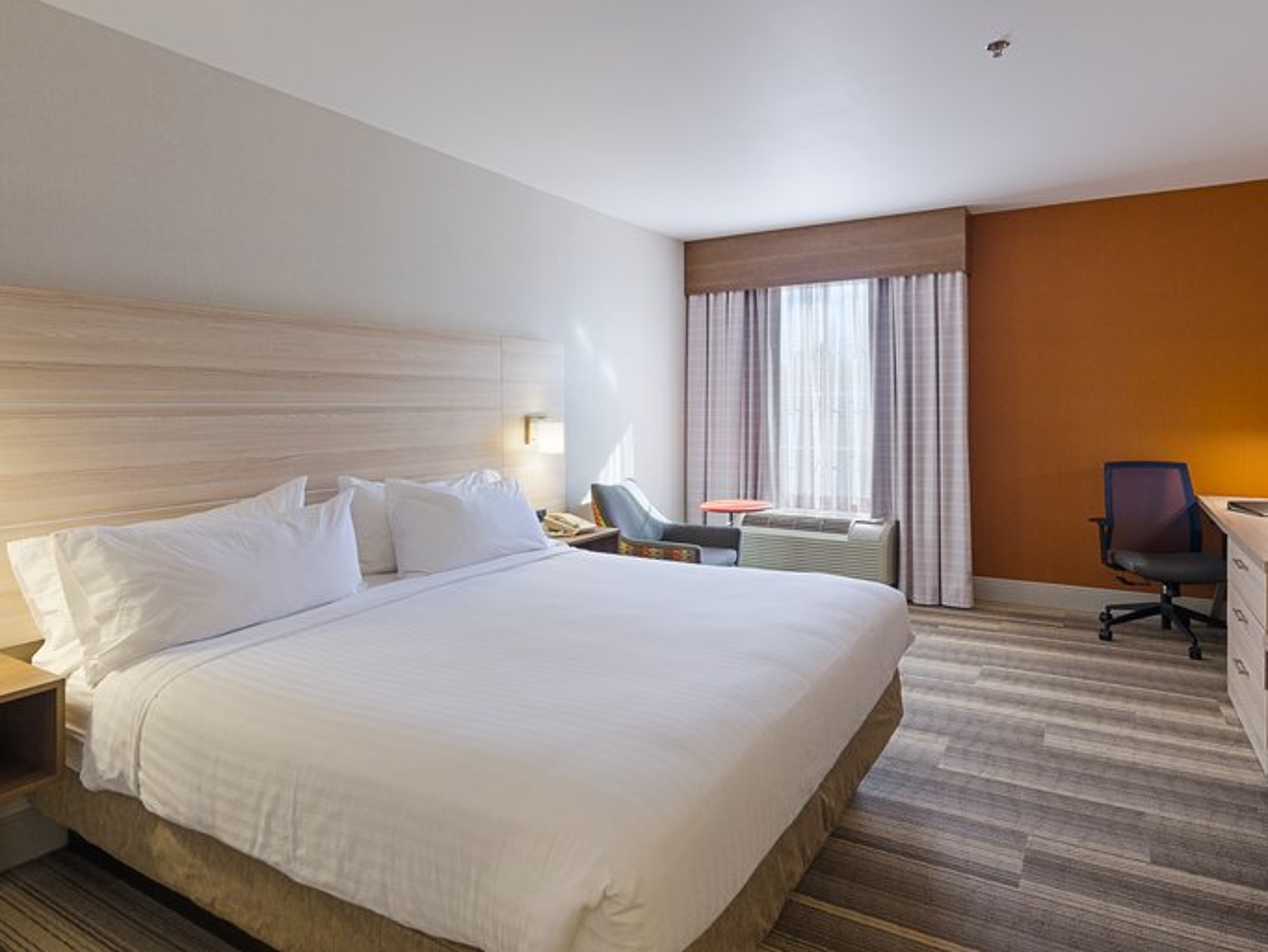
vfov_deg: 69.9
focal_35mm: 19
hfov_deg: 86.0
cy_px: 461
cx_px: 621
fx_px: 680
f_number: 7.1
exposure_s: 1.6
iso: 320
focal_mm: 11
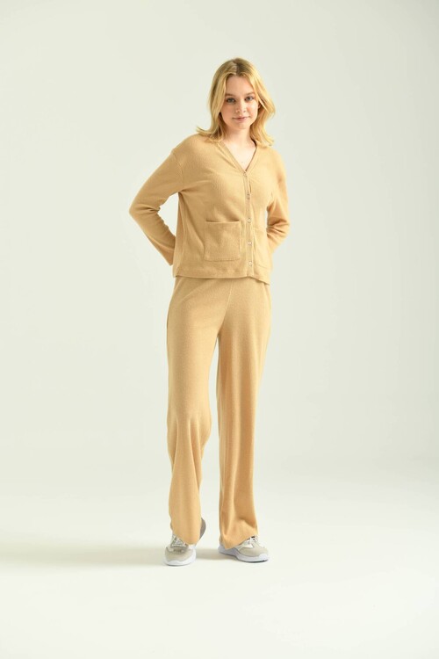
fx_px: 1555
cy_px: 330
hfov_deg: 16.1
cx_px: 220
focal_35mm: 85
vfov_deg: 23.9
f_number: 5.6
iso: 125
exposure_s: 1/160
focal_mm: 85
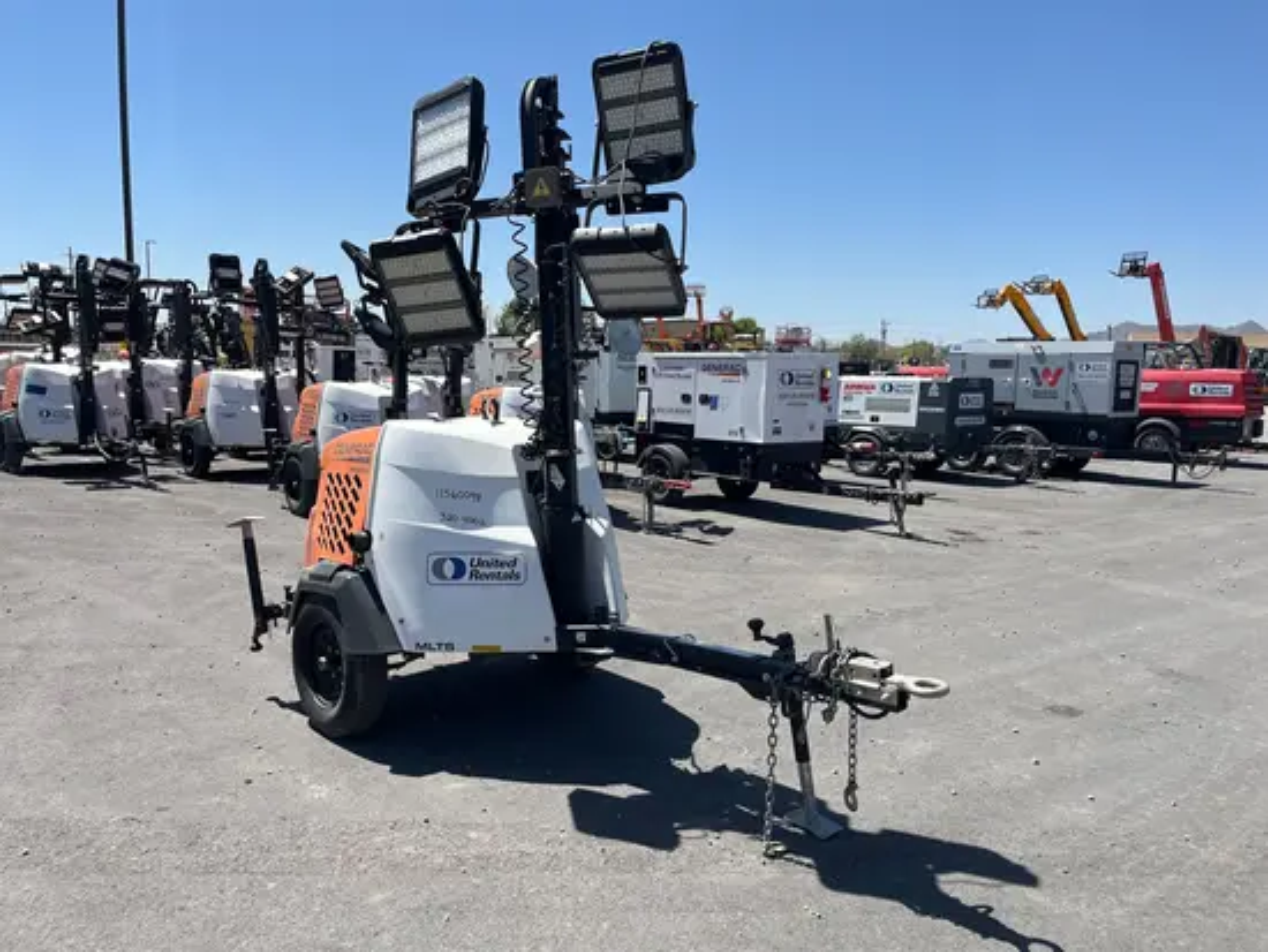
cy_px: 476
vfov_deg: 53.1
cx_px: 634
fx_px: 953
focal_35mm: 26
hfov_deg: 67.3
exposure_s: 1/4016
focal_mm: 5.1
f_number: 1.6
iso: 50
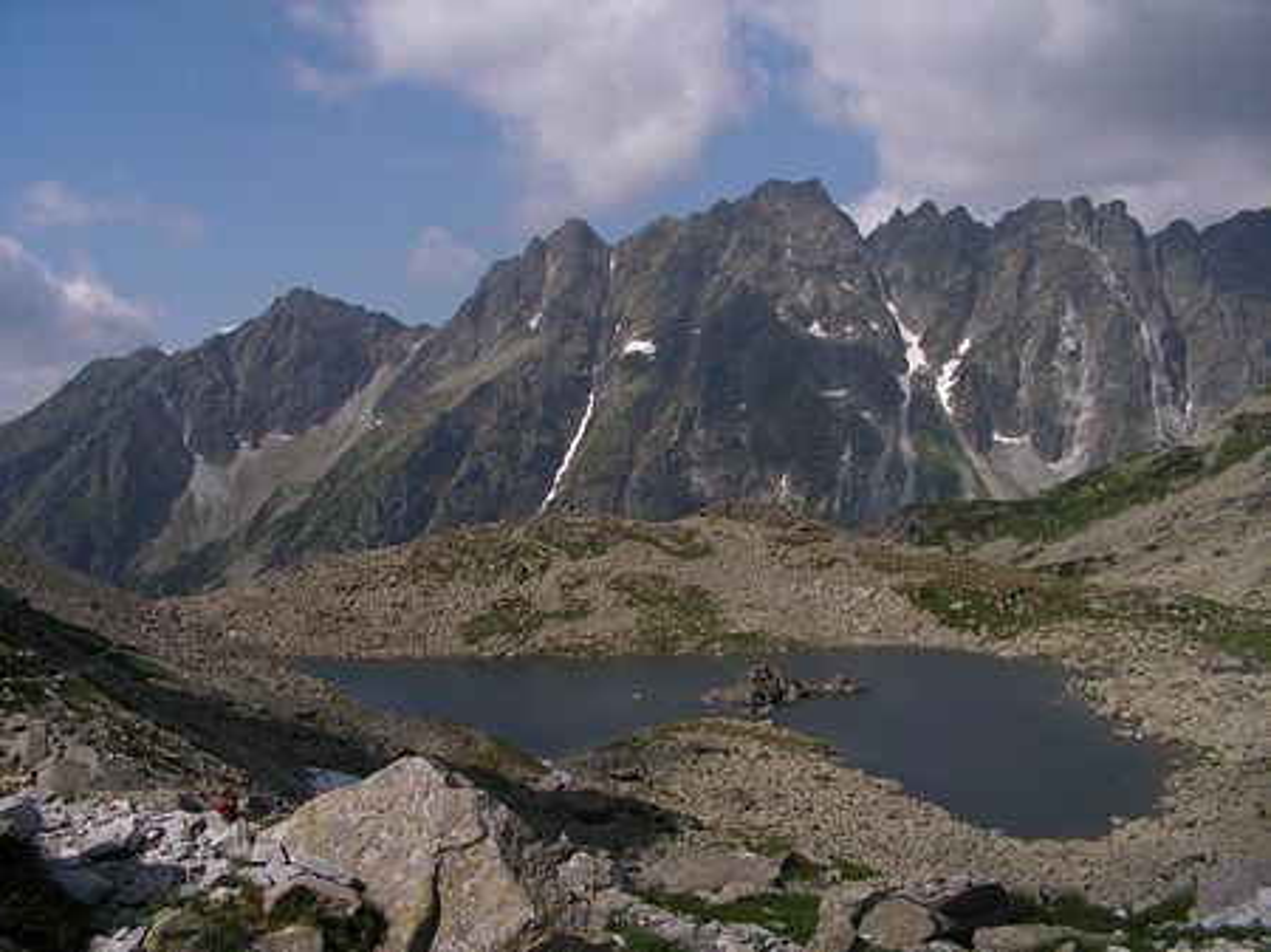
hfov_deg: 51.4
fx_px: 1321
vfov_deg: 39.6
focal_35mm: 36
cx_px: 636
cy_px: 476
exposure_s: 1/1000
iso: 50
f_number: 3.2
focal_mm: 6
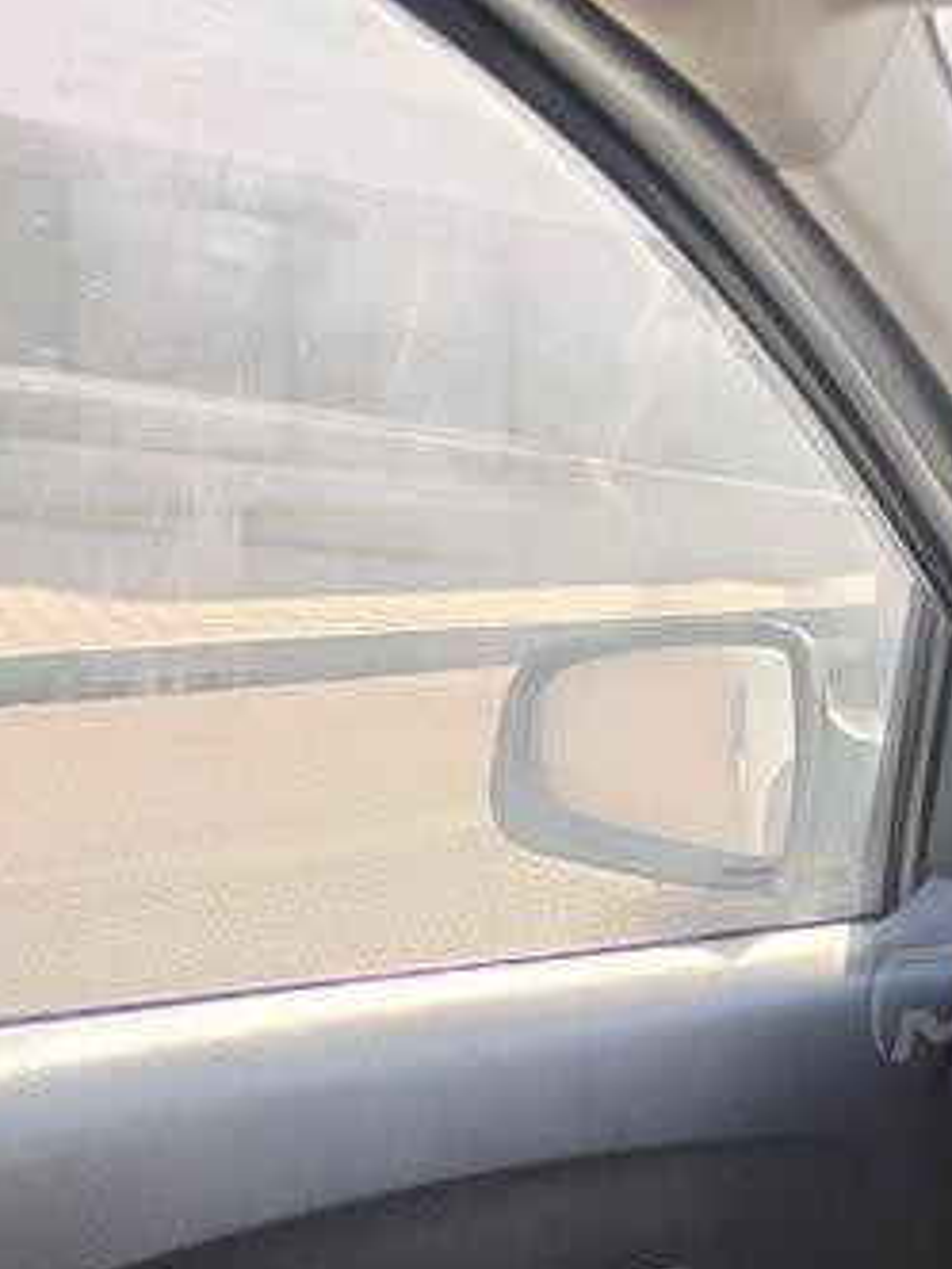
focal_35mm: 68
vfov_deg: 28.1
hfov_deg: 20.0
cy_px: 984
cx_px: 1204
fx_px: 2493
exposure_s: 1/110
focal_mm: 4.75
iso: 100
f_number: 1.8
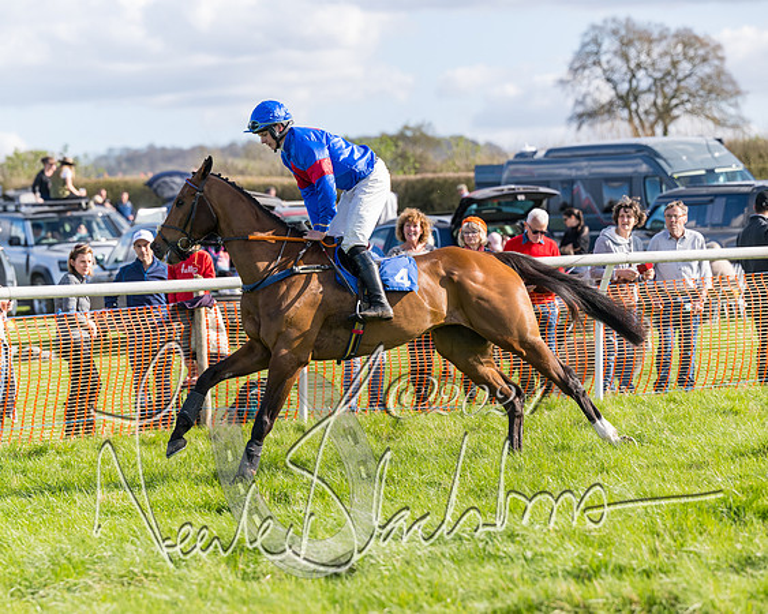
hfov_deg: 12.3
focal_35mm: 157
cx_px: 384
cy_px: 308
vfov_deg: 9.8
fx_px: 3576
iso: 400
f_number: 3.5
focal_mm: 125
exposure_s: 1/2500
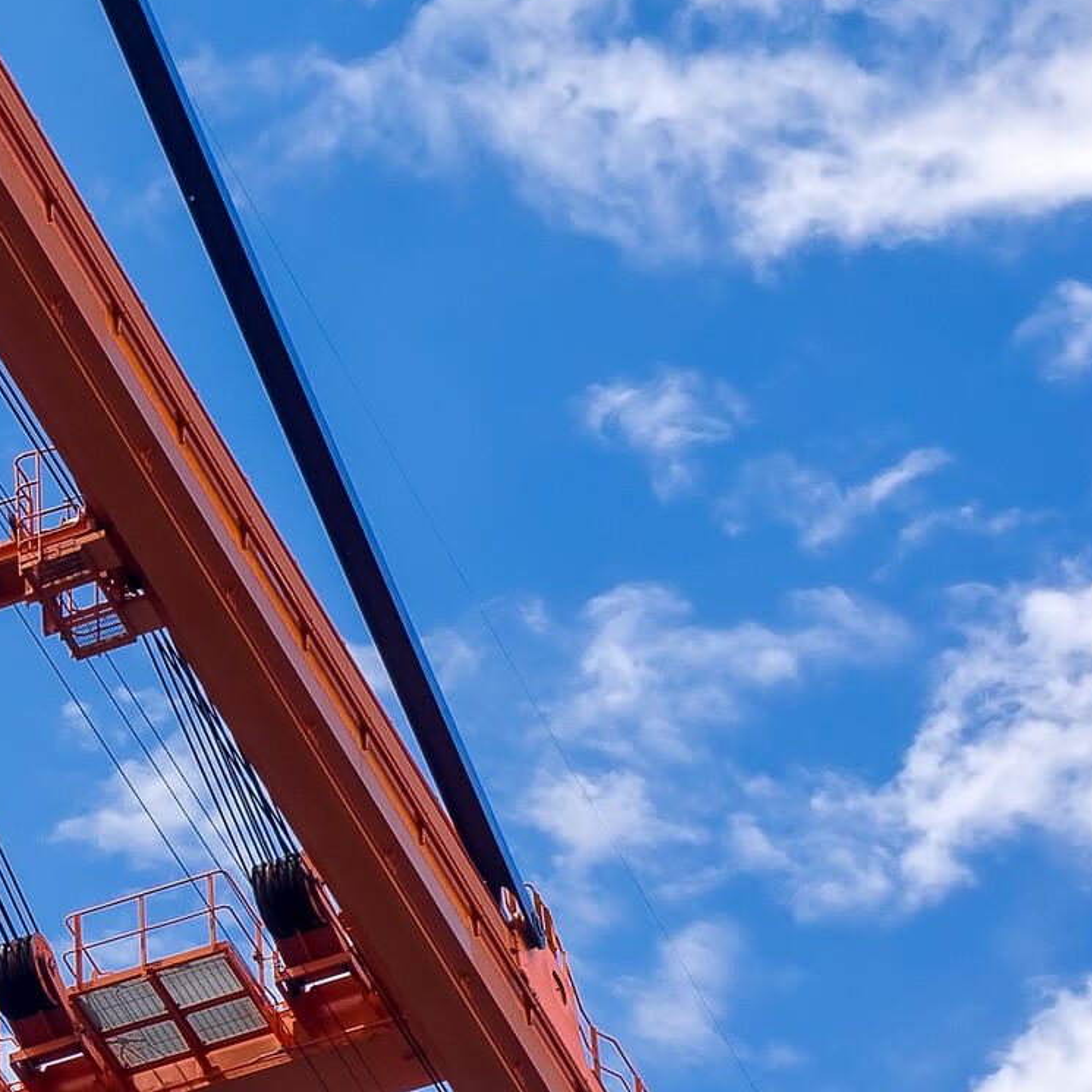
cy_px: 1357
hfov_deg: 9.2
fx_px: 6353
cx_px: -1096
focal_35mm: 178
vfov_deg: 9.7
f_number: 8
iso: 200
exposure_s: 1/160
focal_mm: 25
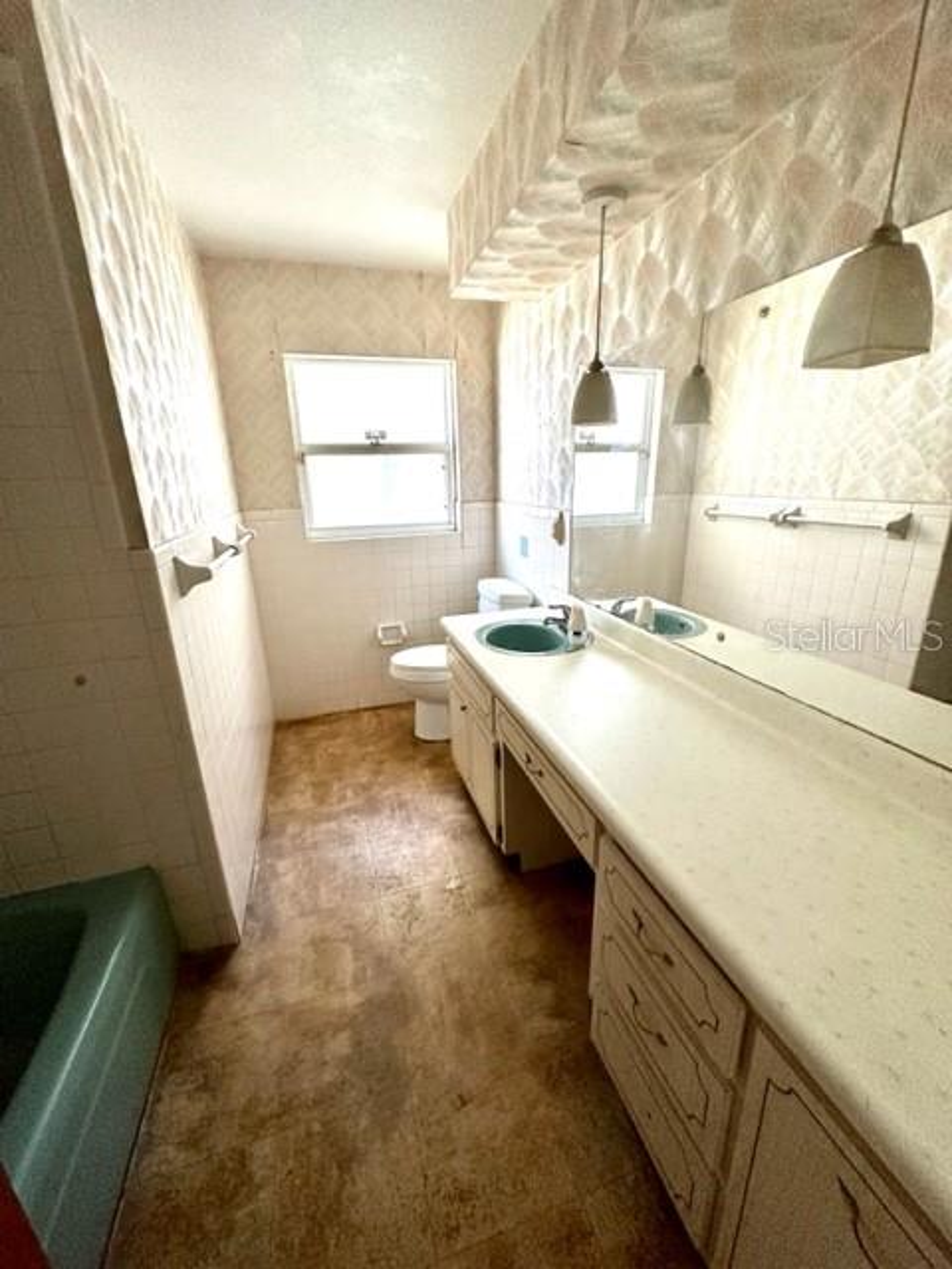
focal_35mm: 14
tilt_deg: -17.1
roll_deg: +0.8
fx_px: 513
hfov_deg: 85.7
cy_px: 634
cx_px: 476
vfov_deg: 102.1
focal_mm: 2.22
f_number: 2.2
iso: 250
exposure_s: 1/99
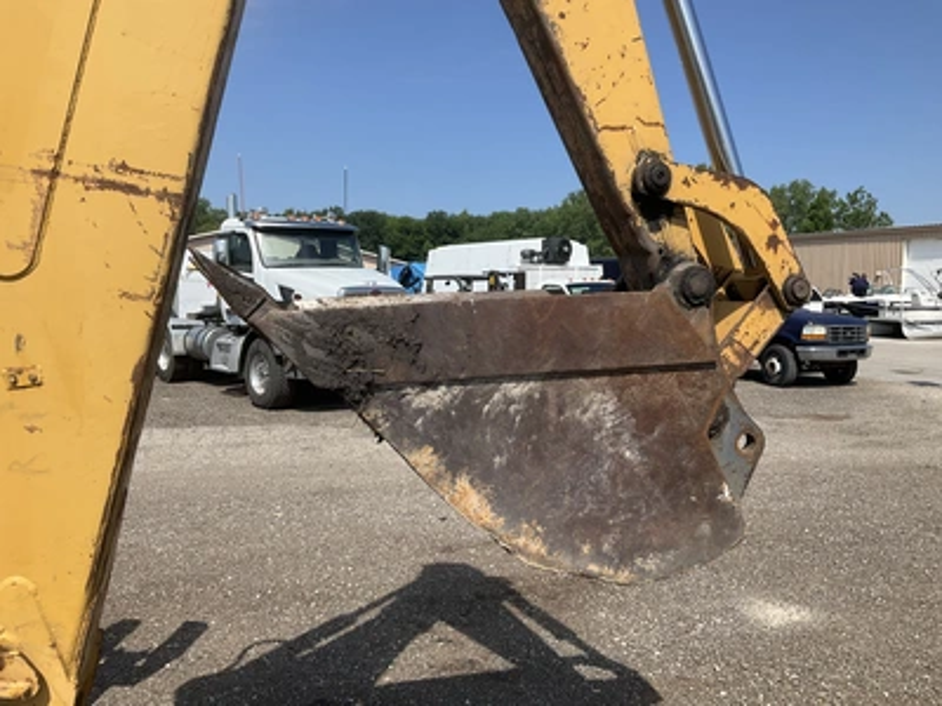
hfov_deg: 61.7
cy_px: 353
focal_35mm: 29
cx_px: 471
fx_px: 789
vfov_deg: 48.2
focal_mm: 3
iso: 25
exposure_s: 1/1912
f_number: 1.8
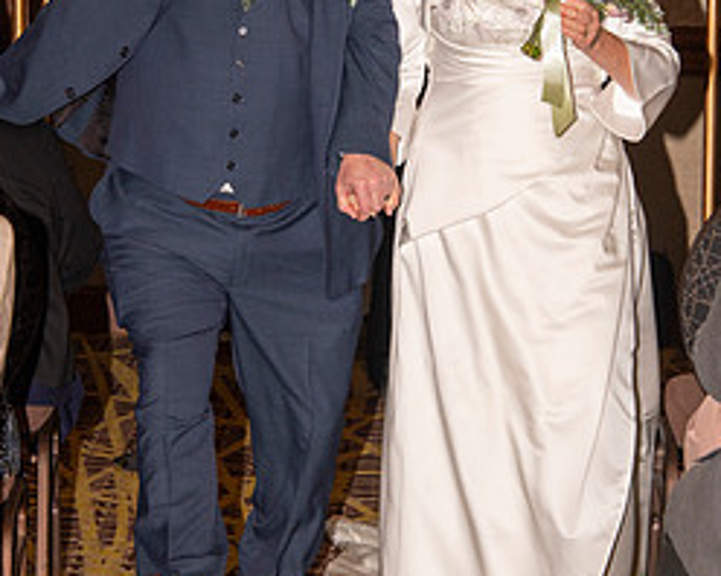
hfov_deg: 8.4
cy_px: 157
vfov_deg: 6.7
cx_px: 337
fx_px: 4904
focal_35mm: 230
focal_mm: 135
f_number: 7.1
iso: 1000
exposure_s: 1/160
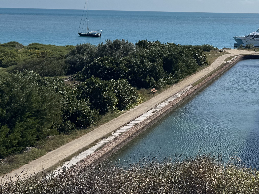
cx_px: 214
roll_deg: -1.2
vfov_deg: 21.5
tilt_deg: -5.9
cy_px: 66
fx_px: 509
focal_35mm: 68
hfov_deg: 27.9
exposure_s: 1/10417
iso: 80
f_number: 1.78
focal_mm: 6.76
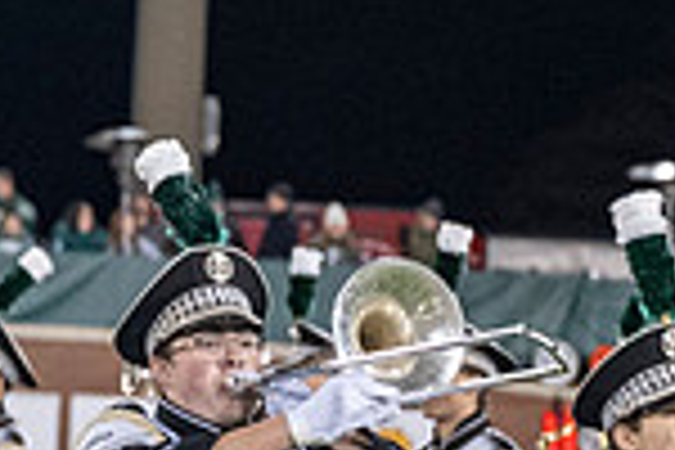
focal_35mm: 405
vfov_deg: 3.4
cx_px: 446
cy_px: 680
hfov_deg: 5.1
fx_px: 7593
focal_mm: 70
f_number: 2.8
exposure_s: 1/500
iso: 1000
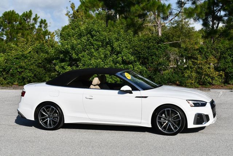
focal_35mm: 64
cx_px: 116
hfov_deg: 31.4
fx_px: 415
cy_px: 78
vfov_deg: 21.3
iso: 100
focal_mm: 32
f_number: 9
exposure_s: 1/320
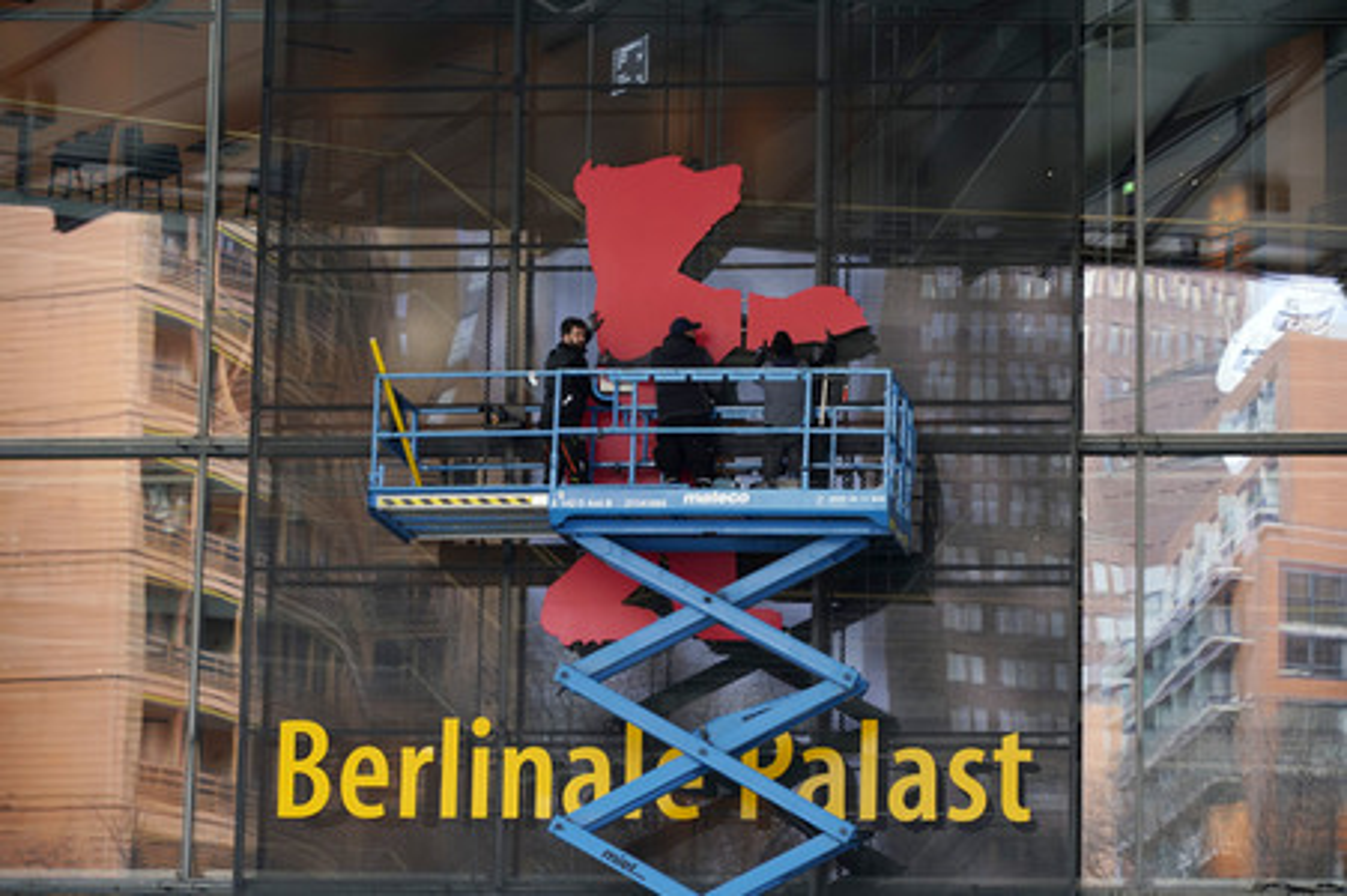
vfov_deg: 12.5
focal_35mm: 109
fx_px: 4075
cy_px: 448
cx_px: 674
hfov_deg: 18.8
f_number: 5.6
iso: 640
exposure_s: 1/80
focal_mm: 109
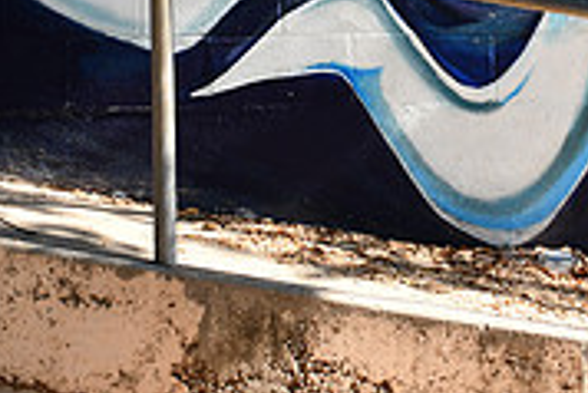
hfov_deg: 15.8
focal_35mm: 127
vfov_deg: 10.4
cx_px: 575
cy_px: -206
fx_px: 2076
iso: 220
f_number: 5.6
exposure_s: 1/250
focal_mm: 26
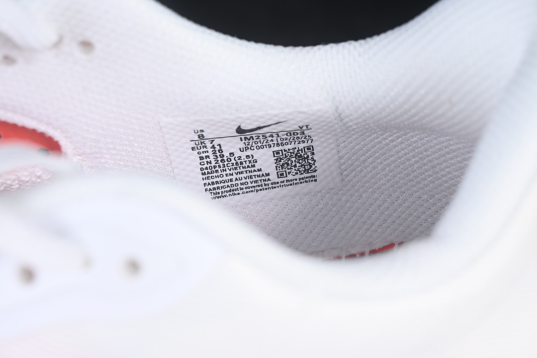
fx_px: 1119
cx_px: 268
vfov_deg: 18.2
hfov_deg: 27.0
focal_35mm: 75
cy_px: 179
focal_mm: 50
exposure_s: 1/80
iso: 160
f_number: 7.1
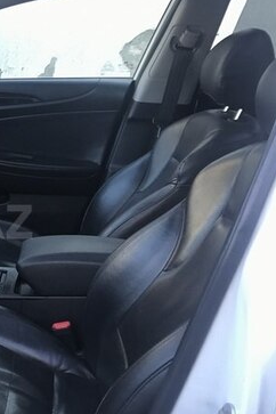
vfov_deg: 37.5
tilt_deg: -18.1
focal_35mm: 53
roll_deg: -2.7
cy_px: 222
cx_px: -84
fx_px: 609
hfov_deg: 22.7
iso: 32
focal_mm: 3.99
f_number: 1.8
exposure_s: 1/90
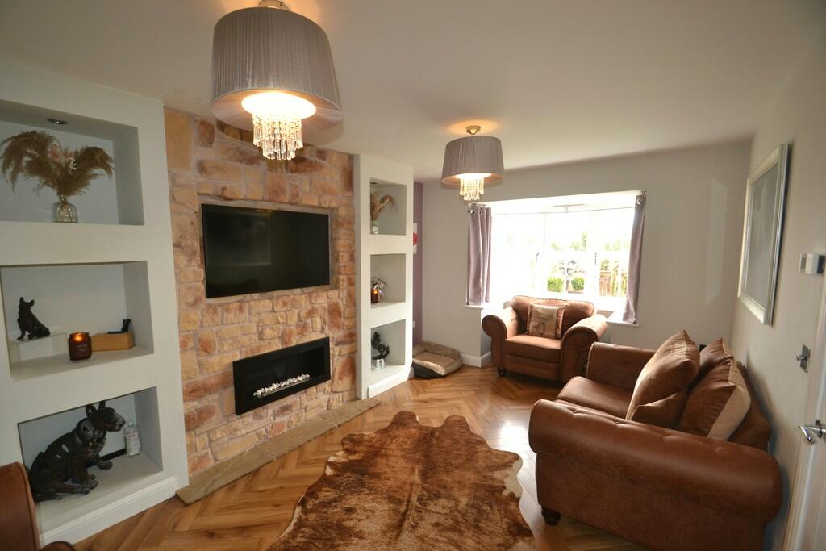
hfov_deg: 100.4
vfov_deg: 77.3
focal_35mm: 15
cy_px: 276
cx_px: 413
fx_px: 344
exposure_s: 1/60
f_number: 3.5
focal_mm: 10
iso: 500
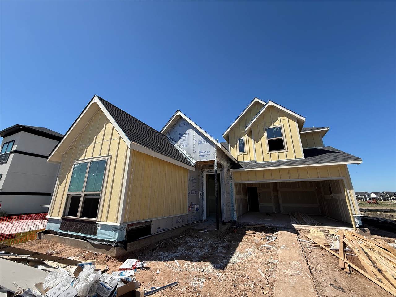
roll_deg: +0.2
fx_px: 160
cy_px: 148
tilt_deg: +16.6
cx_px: 198
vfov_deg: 85.7
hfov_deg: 102.1
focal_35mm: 14
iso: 50
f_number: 2.2
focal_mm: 2.22
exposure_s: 1/1745
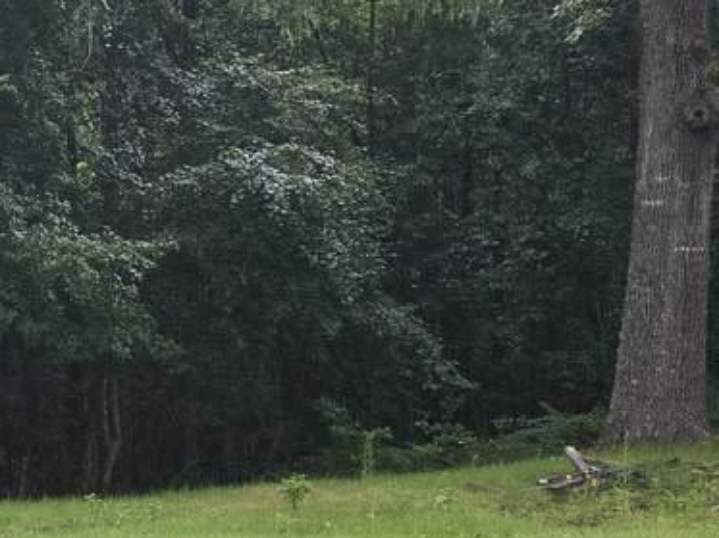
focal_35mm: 79
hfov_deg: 22.3
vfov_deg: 18.6
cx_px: -204
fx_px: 1639
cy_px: 303
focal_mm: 6.3
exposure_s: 1/180
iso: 200
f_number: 1.7
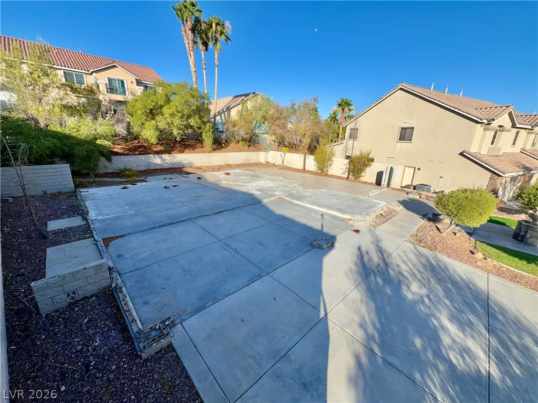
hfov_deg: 102.1
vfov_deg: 85.7
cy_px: 202
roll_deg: -5.0
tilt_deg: -19.8
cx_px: 269
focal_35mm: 14
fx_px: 218
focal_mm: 2.22
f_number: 2.2
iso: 20
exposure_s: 1/770
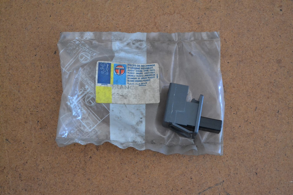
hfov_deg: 24.6
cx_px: 146
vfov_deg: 16.6
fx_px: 671
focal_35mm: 82
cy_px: 98
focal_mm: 55
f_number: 5.6
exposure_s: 1/60
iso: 3200
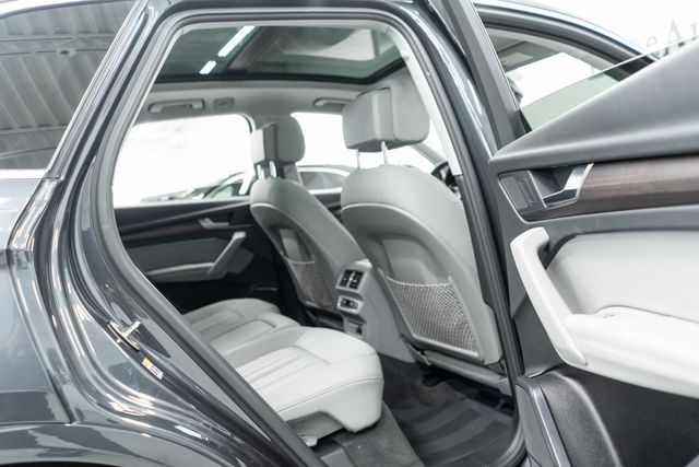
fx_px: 544
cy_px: 234
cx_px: 350
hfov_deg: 65.5
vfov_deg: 46.4
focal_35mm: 28
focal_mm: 28
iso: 1000
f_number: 3.2
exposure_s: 1/40
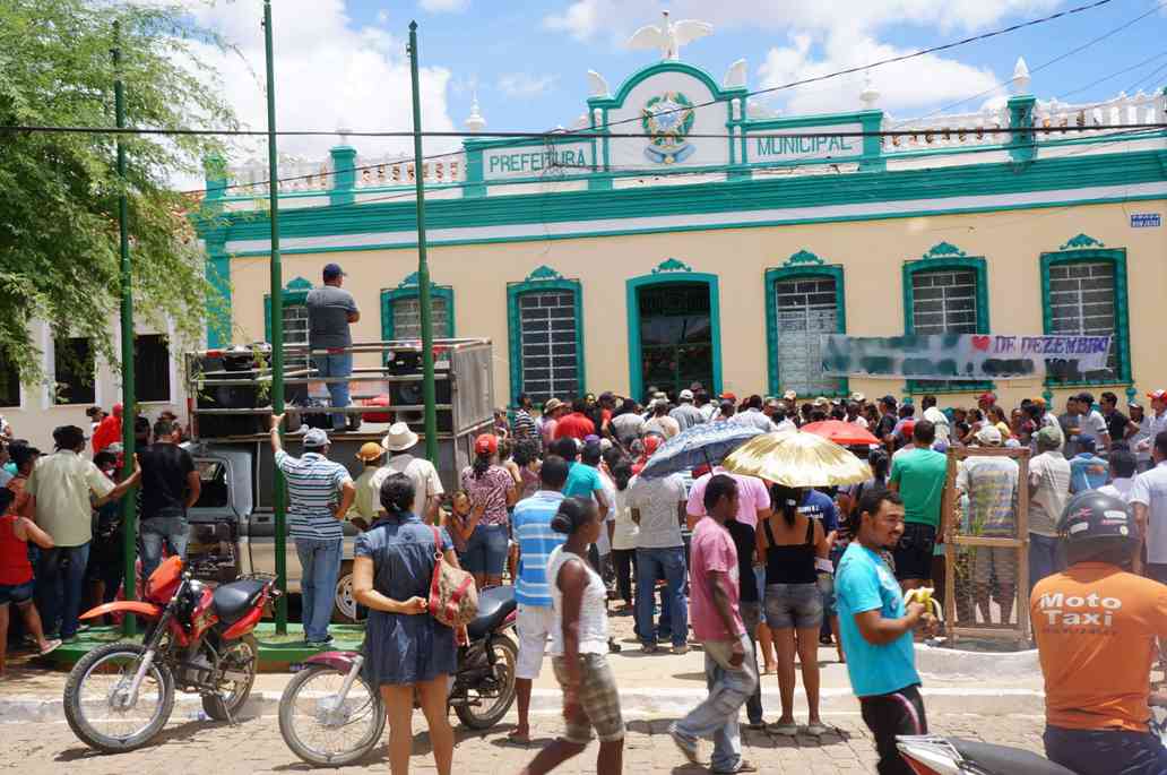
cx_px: 584
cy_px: 388
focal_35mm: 44
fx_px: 1408
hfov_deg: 45.0
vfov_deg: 30.8
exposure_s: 1/100
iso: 100
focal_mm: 29
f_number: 11
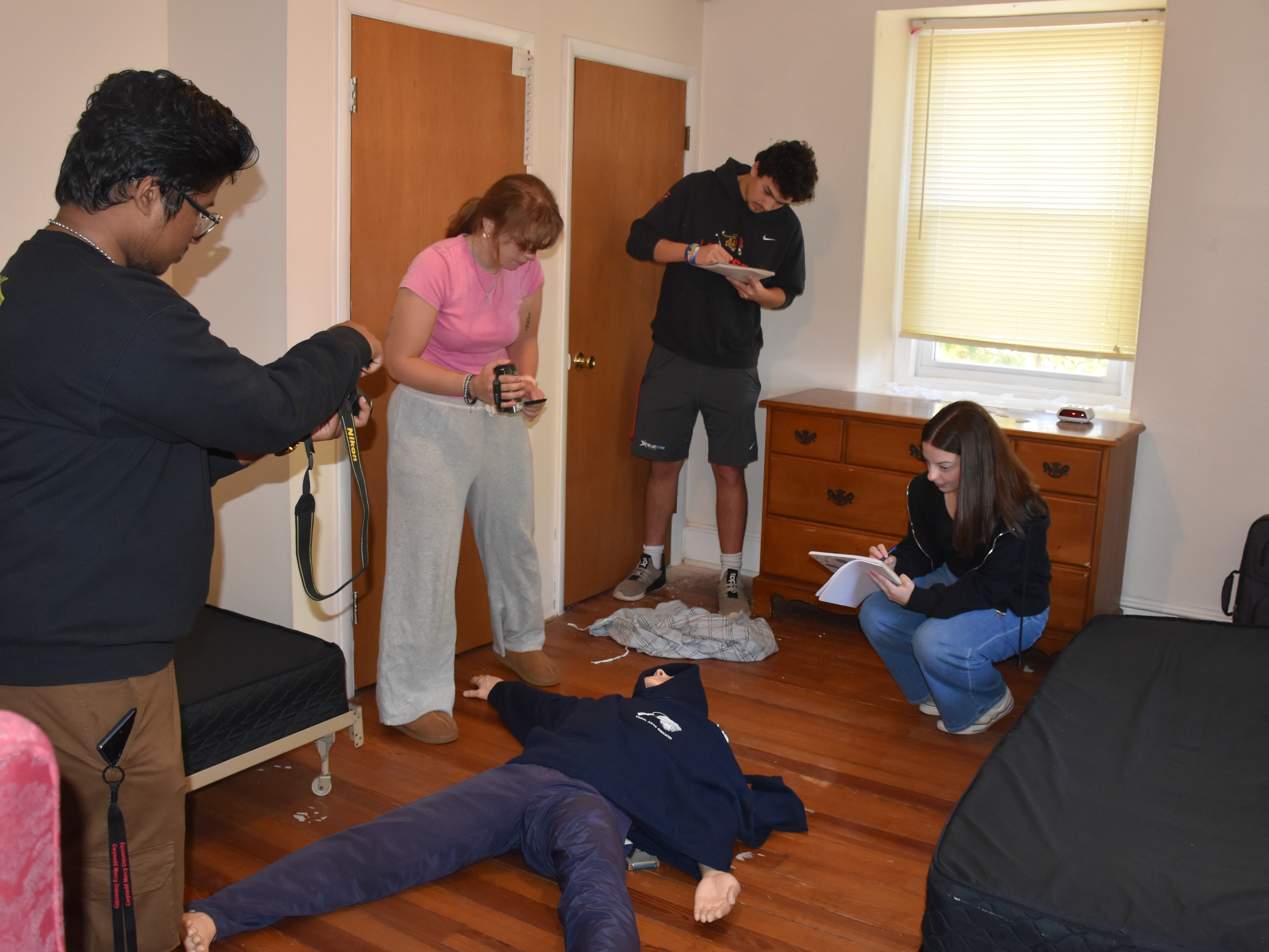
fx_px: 1210
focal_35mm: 33
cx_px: 642
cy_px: 480
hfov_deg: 55.4
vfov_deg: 42.9
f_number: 3.5
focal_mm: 18
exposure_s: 1/60
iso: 1100
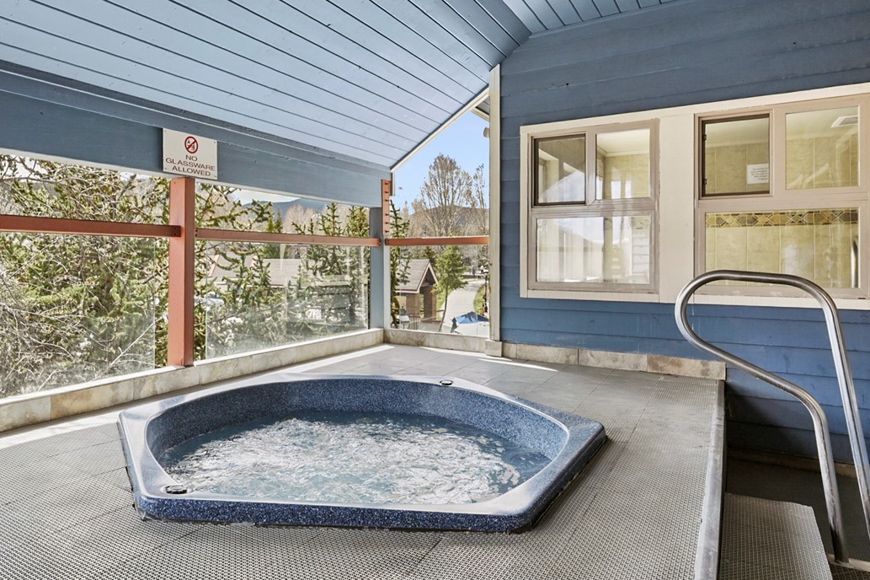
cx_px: 352
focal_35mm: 23
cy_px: 259
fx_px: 556
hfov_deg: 75.3
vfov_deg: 55.0
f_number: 8
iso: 400
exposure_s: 1/30
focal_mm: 14
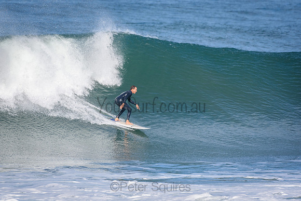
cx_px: 150
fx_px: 5268
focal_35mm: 630
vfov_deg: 2.2
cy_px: 100
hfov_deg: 3.3
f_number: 5.6
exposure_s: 1/2000
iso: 360
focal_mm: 420
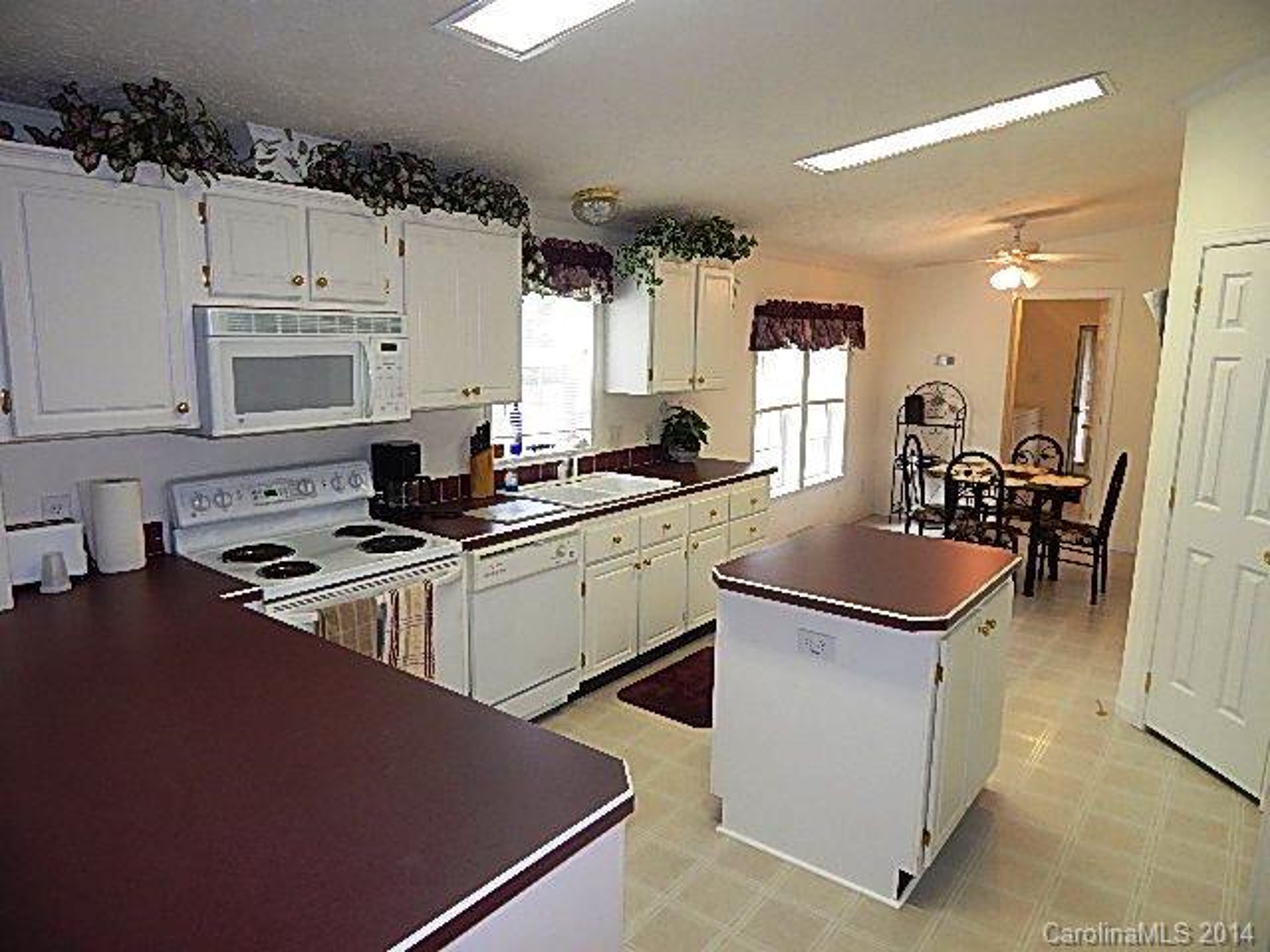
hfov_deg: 73.9
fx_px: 844
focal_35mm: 23
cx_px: 635
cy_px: 476
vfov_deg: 58.9
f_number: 3
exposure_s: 1/40
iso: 125
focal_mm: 4
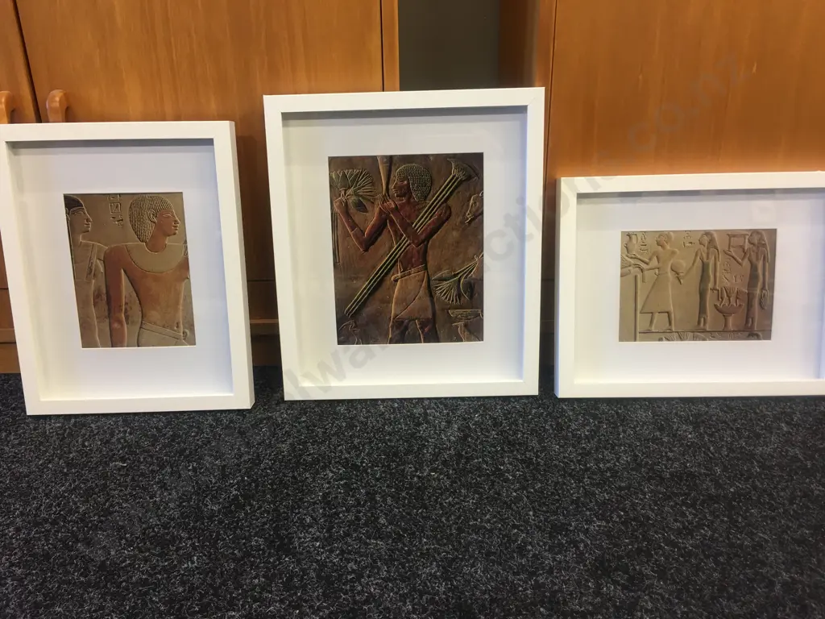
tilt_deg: -19.8
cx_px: 412
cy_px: 310
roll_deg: +1.1
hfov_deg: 61.7
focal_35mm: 29
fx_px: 691
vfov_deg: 48.2
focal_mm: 4.15
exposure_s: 1/17
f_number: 2.2
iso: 40
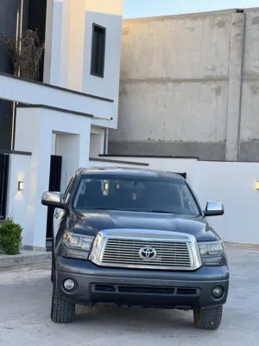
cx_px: 130
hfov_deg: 19.1
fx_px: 768
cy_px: 173
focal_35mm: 77
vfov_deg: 25.3
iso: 40
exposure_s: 1/121
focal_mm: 9
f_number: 2.8
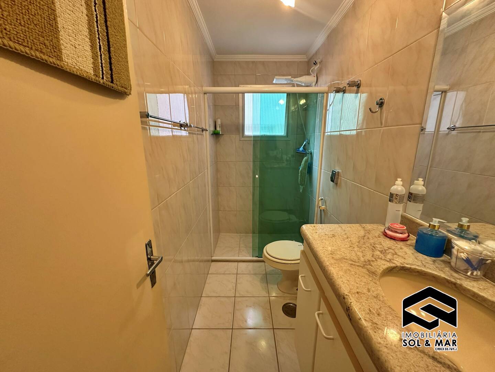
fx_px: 200
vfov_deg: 85.7
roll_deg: +0.1
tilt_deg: -13.6
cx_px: 248
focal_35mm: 14
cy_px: 186
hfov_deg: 102.1
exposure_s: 1/120
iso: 250
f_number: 2.2
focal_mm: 2.22
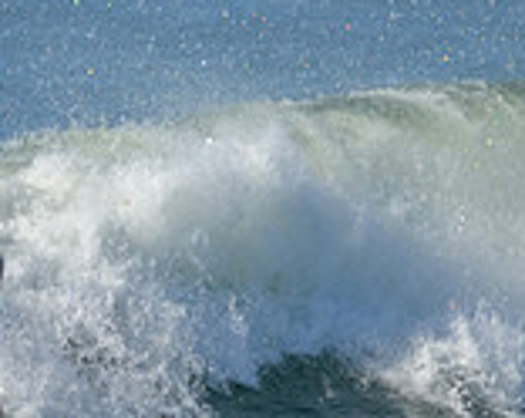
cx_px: 56
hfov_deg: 0.6
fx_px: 49163
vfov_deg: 0.5
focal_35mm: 3172
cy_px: 440
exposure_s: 1/2000
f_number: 11
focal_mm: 800
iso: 800
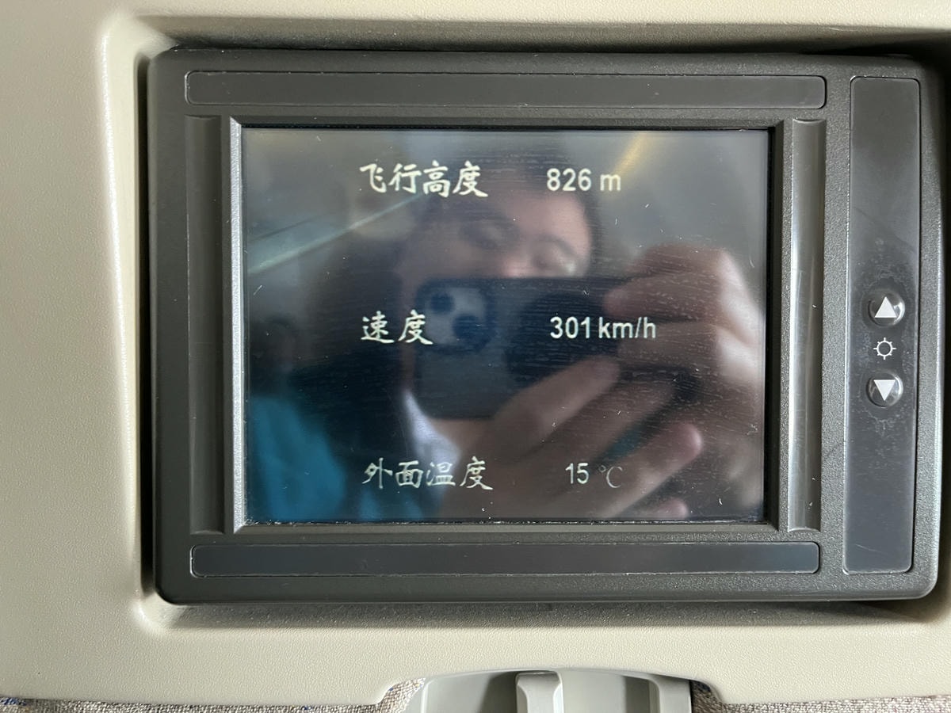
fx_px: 714
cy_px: 356
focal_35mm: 26
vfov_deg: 53.1
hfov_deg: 67.3
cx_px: 476
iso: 400
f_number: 1.6
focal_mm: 5.1
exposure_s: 1/57
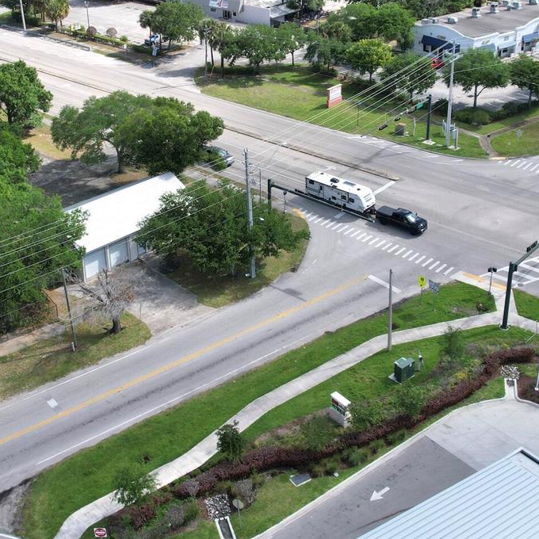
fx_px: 775
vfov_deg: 37.6
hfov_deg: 38.3
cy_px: 149
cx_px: 293
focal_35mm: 44
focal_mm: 8.38
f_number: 2.8
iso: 100
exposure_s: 1/1500
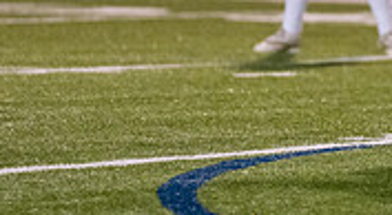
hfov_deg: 2.9
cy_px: -68
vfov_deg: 1.6
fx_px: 7841
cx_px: 470
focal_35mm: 759
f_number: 2.8
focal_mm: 200
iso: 5000
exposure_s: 1/1000
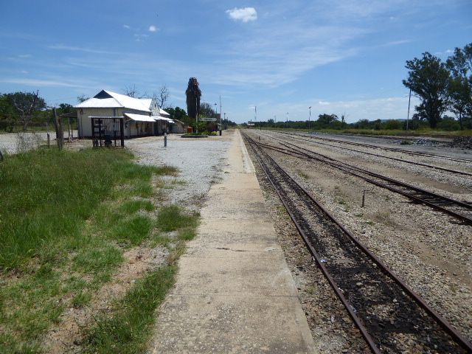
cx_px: 236
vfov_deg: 54.9
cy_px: 177
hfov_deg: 69.4
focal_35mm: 25
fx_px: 341
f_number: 3.3
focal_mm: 4.3
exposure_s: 1/1600
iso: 80
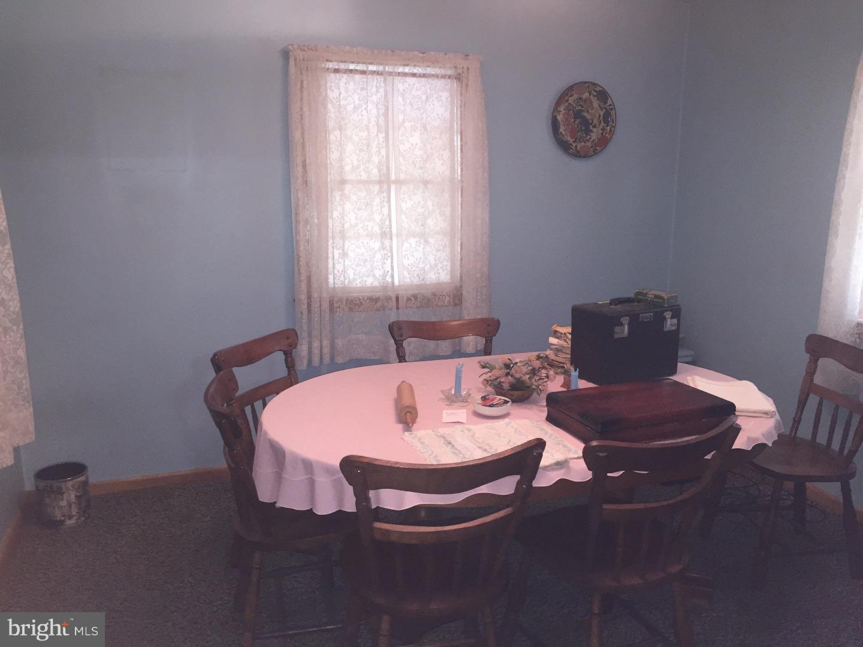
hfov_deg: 61.7
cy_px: 324
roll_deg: -1.0
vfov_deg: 48.2
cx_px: 432
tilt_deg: -12.3
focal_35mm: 29
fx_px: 723
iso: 160
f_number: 2.2
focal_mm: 4.15
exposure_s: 1/24
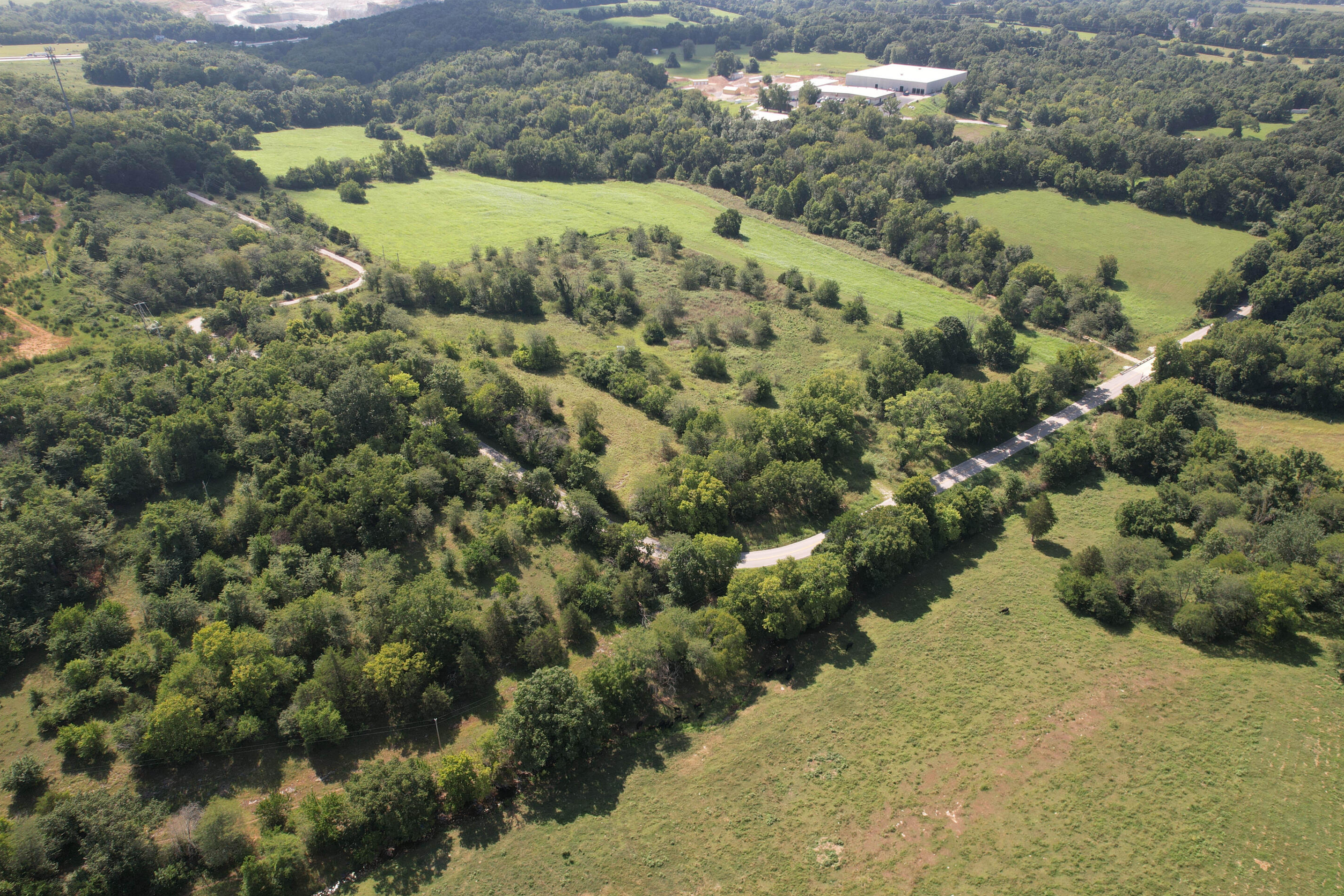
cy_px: 442
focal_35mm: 23
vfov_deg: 55.1
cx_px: 685
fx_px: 859
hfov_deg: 76.1
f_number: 2.8
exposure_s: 1/240
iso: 100
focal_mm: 8.38
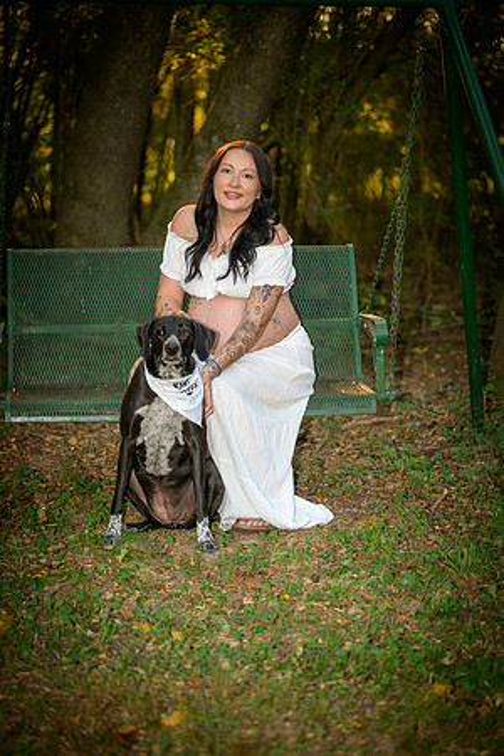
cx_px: 252
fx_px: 2205
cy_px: 378
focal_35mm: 105
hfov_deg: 13.0
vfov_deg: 19.5
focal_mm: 105
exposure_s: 1/60
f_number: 3.3
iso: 200
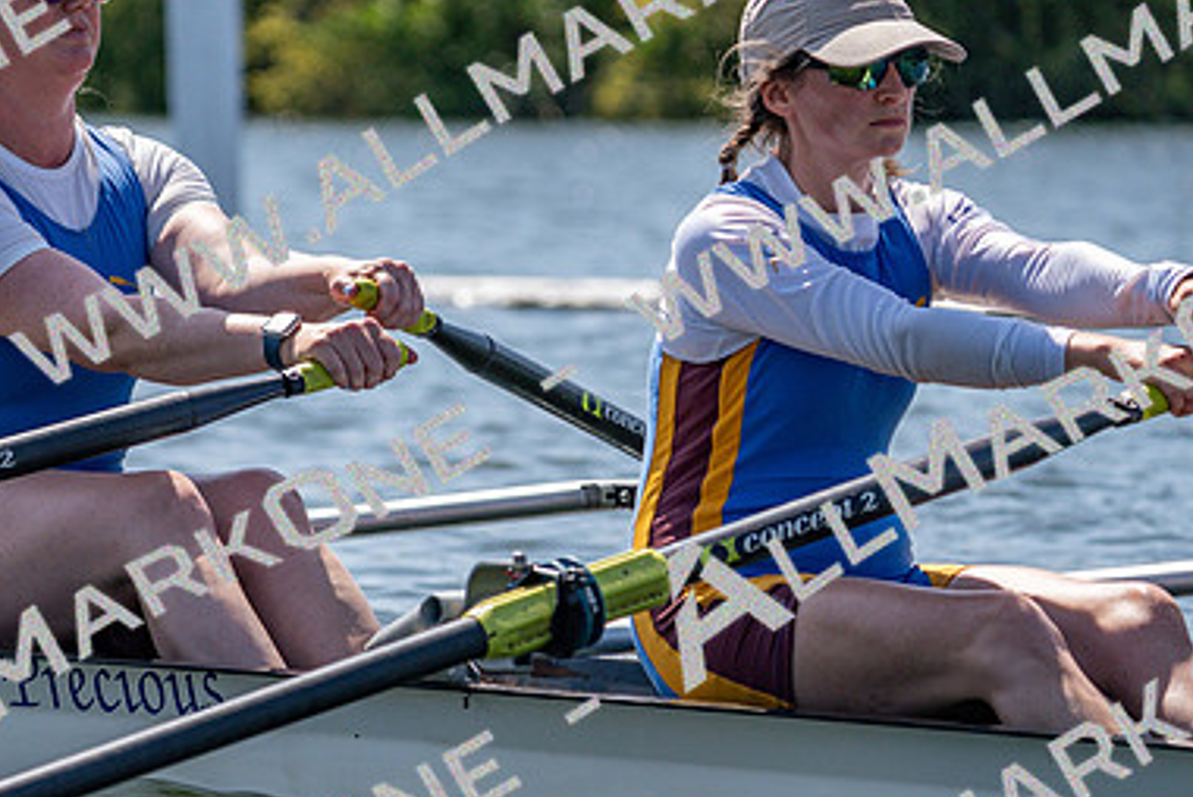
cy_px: 394
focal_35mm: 305
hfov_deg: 6.7
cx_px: 399
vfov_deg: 4.5
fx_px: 10115
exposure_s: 1/2000
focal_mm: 200
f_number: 5.6
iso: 250
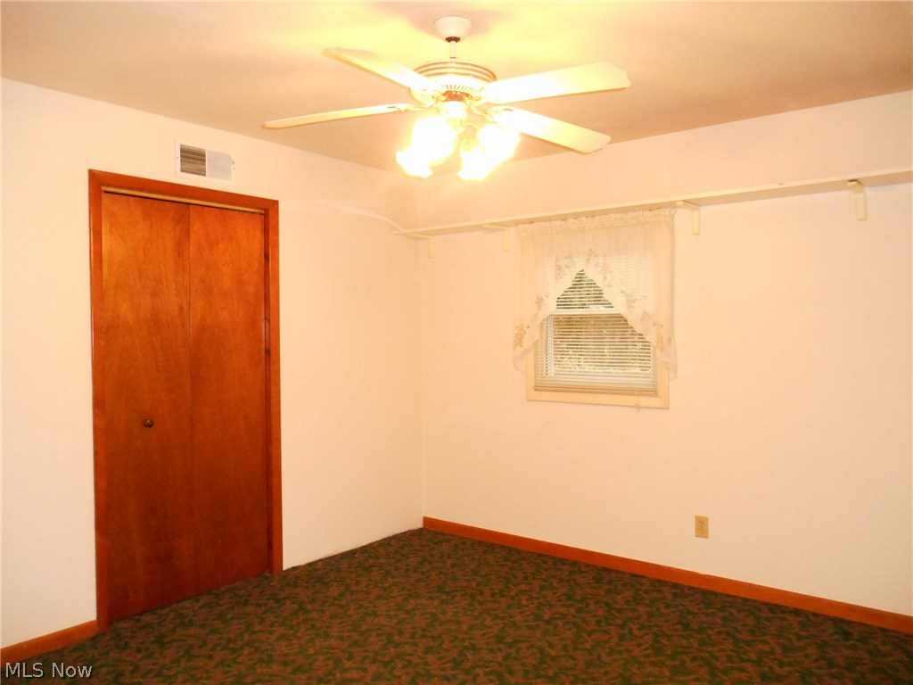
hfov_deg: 67.3
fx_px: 686
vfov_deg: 53.1
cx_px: 456
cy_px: 342
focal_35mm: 26
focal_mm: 4.7
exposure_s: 1/25
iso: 560
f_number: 3.4
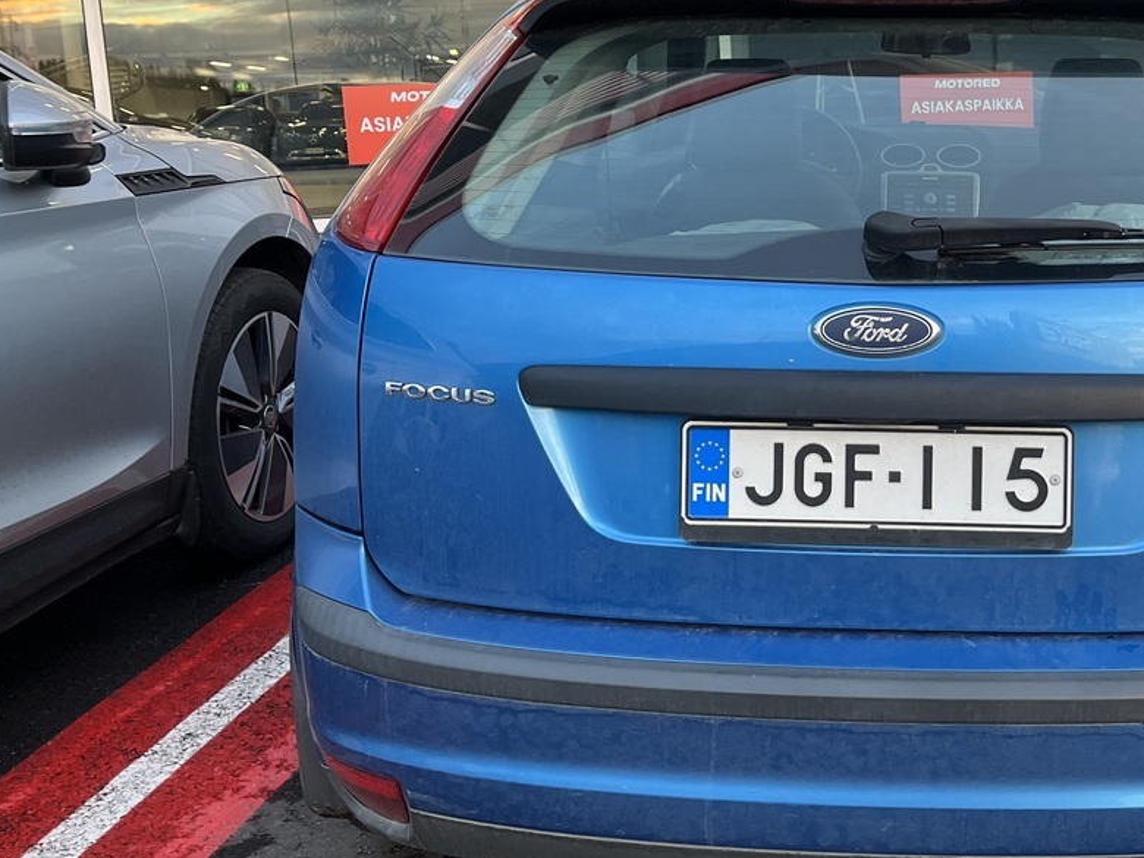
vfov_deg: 30.2
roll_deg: +1.4
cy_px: 377
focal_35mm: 48
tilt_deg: -9.2
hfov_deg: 38.6
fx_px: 1586
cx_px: 861
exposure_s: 1/122
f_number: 1.6
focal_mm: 5.1
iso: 100
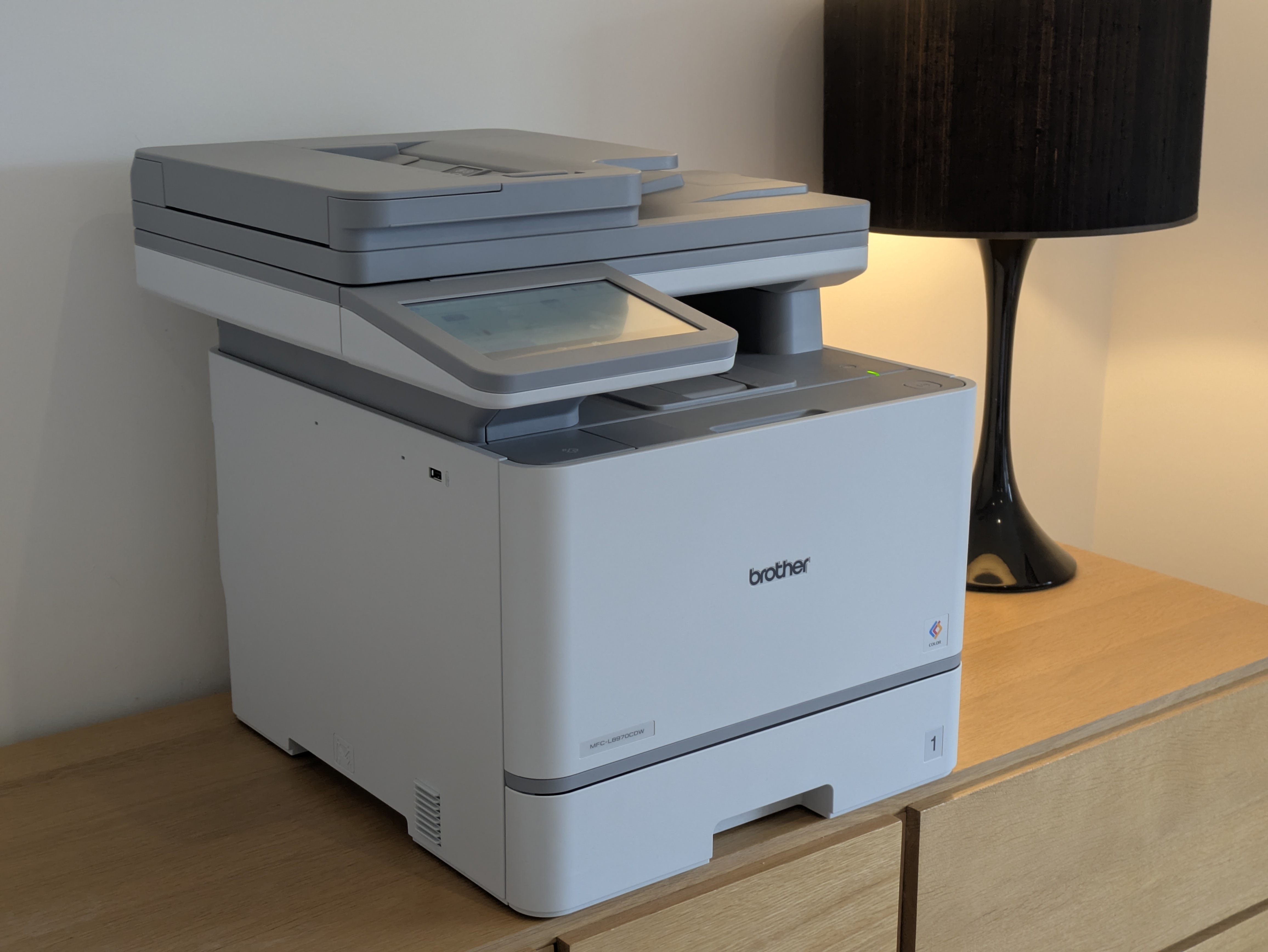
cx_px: 634
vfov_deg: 28.6
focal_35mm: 51
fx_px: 1869
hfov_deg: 37.5
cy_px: 476
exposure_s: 1/50
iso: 58
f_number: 1.89
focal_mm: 5.43
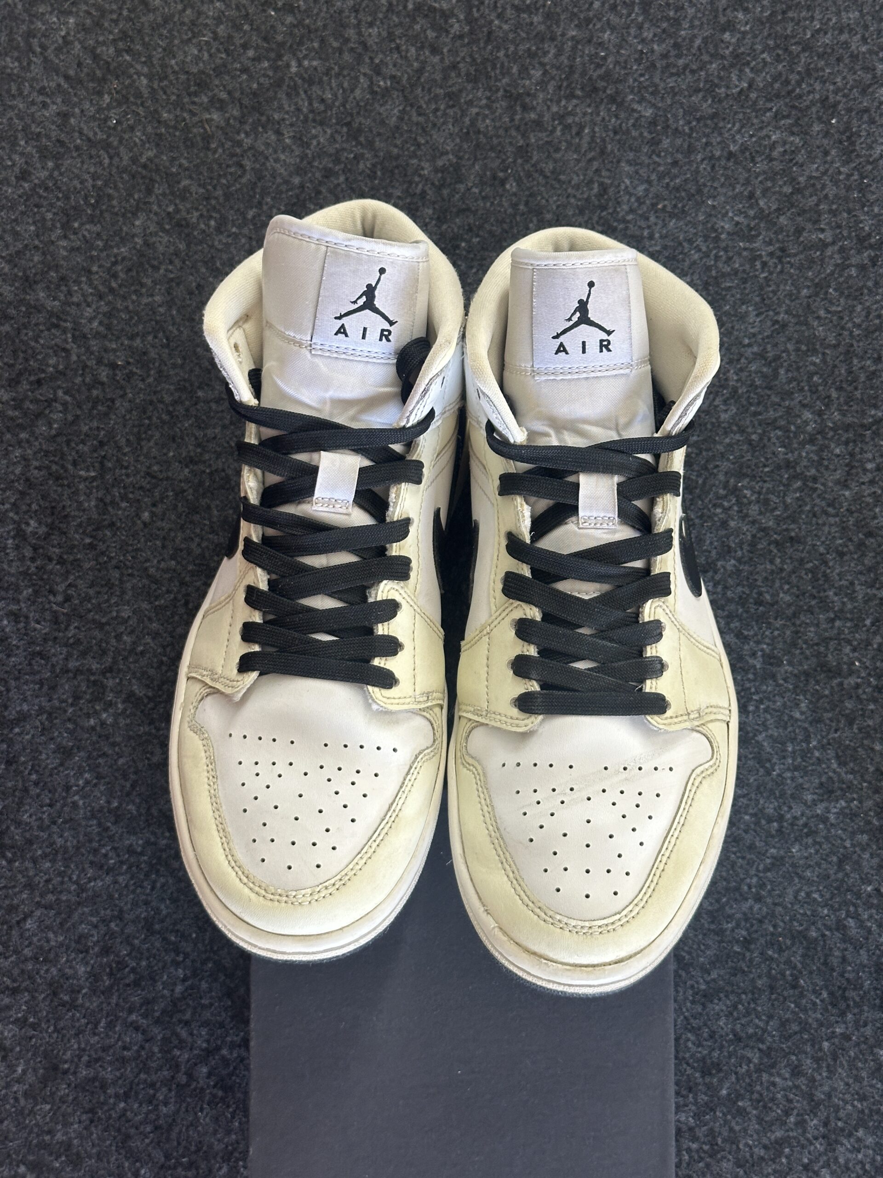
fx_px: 1633
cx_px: 442
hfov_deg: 30.3
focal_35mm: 48
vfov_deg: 39.7
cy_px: 589
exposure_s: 1/50
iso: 125
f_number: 1.78
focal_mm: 6.86
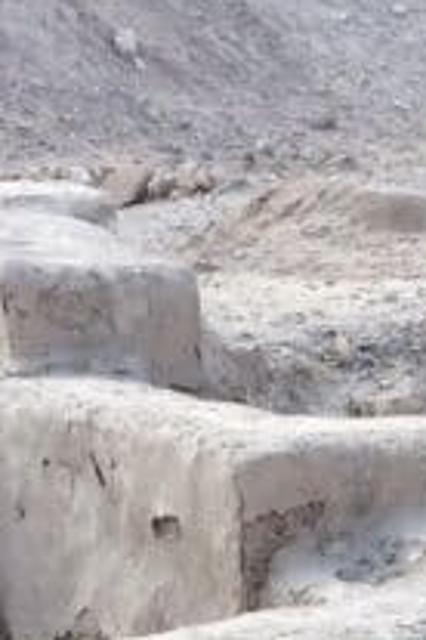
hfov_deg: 9.2
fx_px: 2645
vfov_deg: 12.9
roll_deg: +2.5
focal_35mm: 149
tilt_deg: -17.8
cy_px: 1026
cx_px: 370
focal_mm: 4.15
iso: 32
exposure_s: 1/892
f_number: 2.2
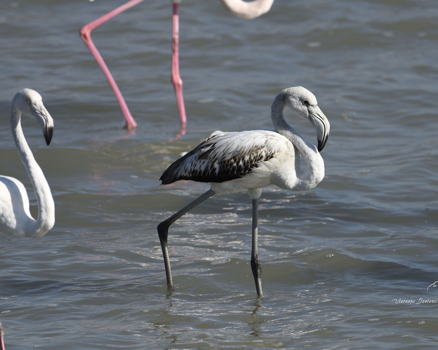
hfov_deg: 2.9
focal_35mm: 677
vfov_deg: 2.3
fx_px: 8776
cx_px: 226
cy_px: 175
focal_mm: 600
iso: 400
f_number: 8
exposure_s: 1/1600
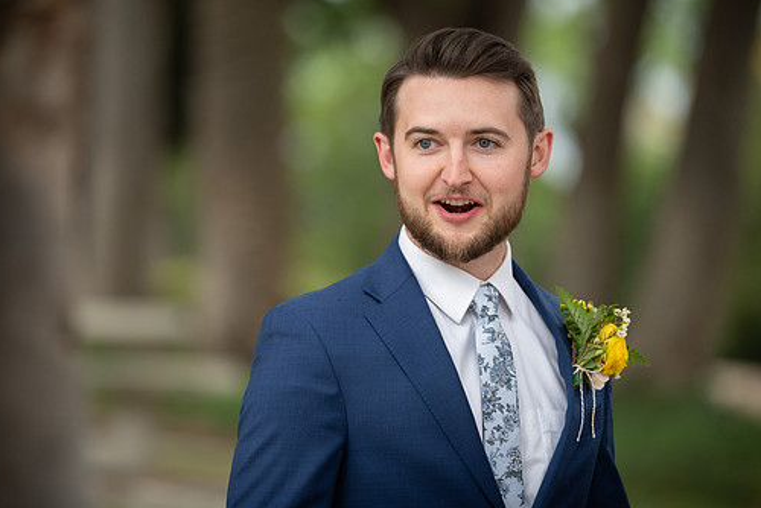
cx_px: 352
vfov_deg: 5.9
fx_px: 4907
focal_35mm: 232
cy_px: 221
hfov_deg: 8.9
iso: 640
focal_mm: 200
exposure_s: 1/800
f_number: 2.8
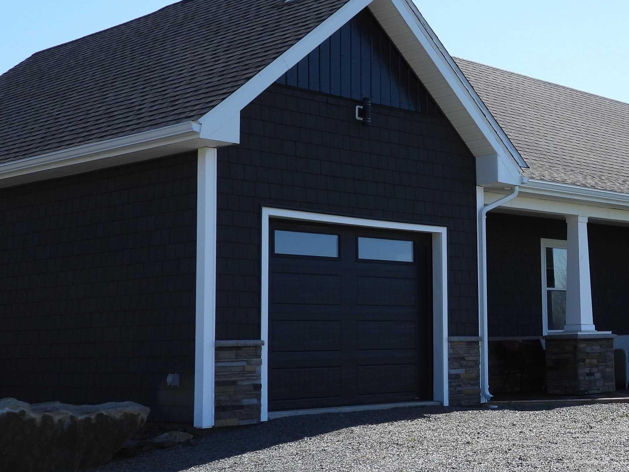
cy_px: 228
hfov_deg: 31.1
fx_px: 1090
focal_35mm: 60
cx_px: 532
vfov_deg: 24.4
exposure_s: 1/1000
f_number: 3.2
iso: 100
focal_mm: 6.3
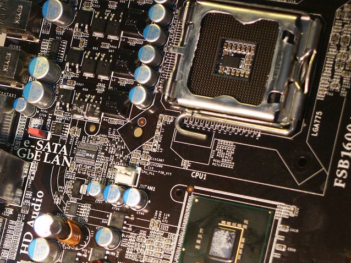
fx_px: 1703
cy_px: 158
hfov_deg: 11.8
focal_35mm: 168
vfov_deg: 8.8
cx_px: 145
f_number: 3.5
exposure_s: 1/90
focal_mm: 29.53
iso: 200
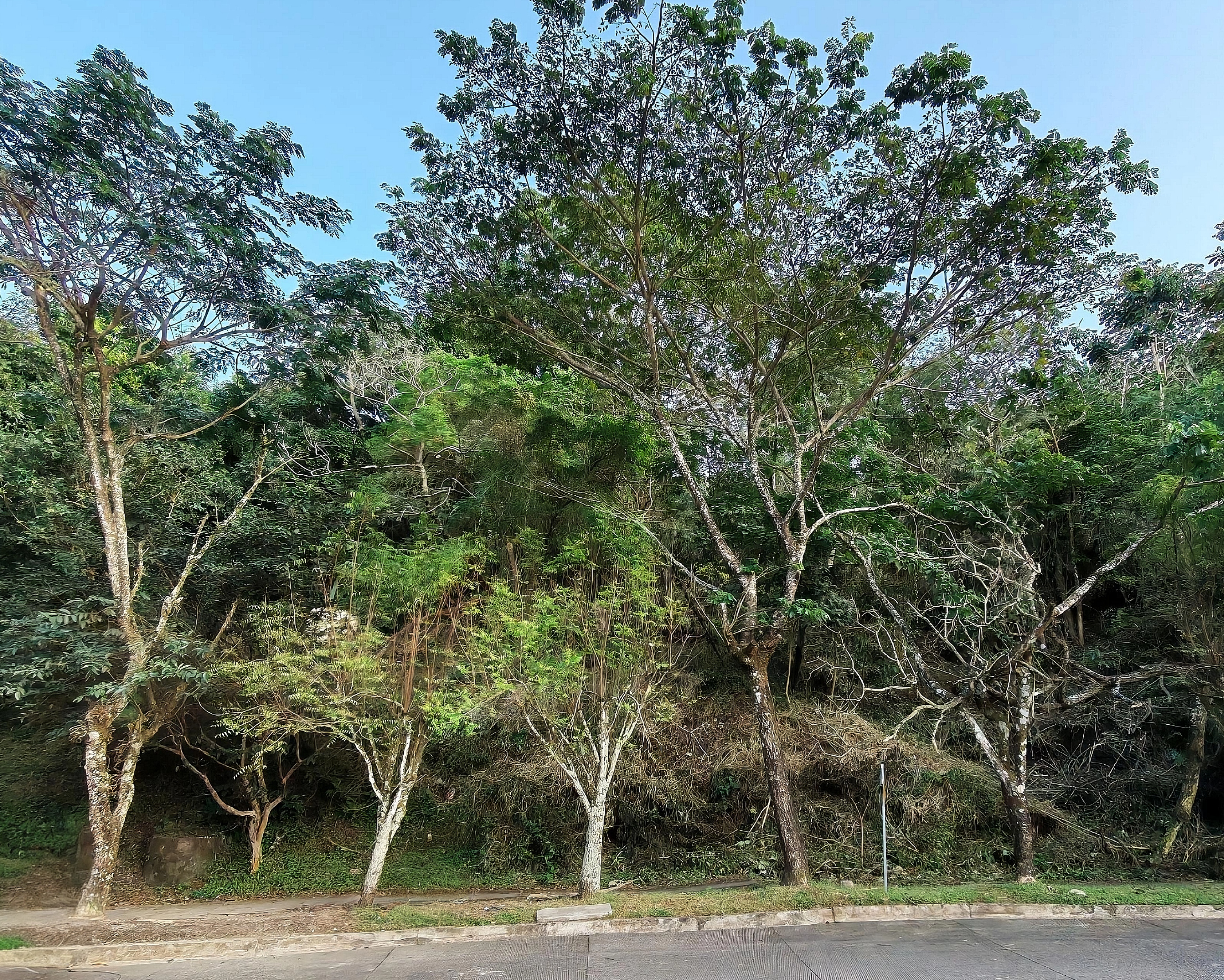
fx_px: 725
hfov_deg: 80.1
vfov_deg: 67.8
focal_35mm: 20
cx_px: 674
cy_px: 552
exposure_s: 1/160
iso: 50
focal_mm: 1.96
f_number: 2.2
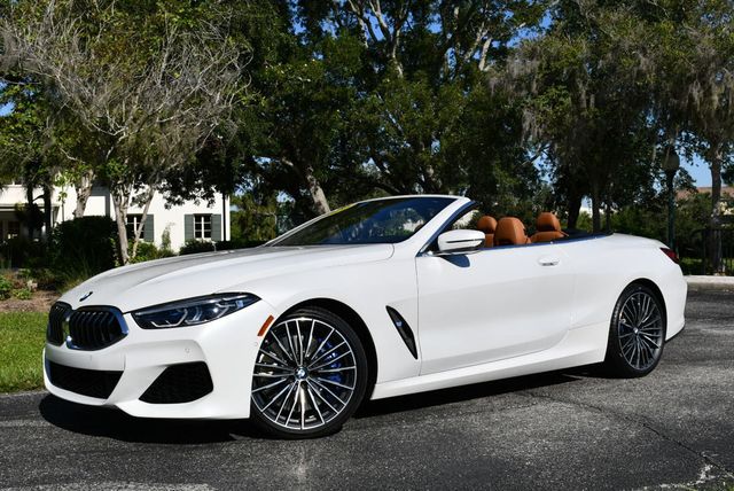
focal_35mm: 44
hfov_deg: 44.5
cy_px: 246
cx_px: 367
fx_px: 898
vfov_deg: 30.6
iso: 100
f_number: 10
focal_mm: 22
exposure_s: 1/400
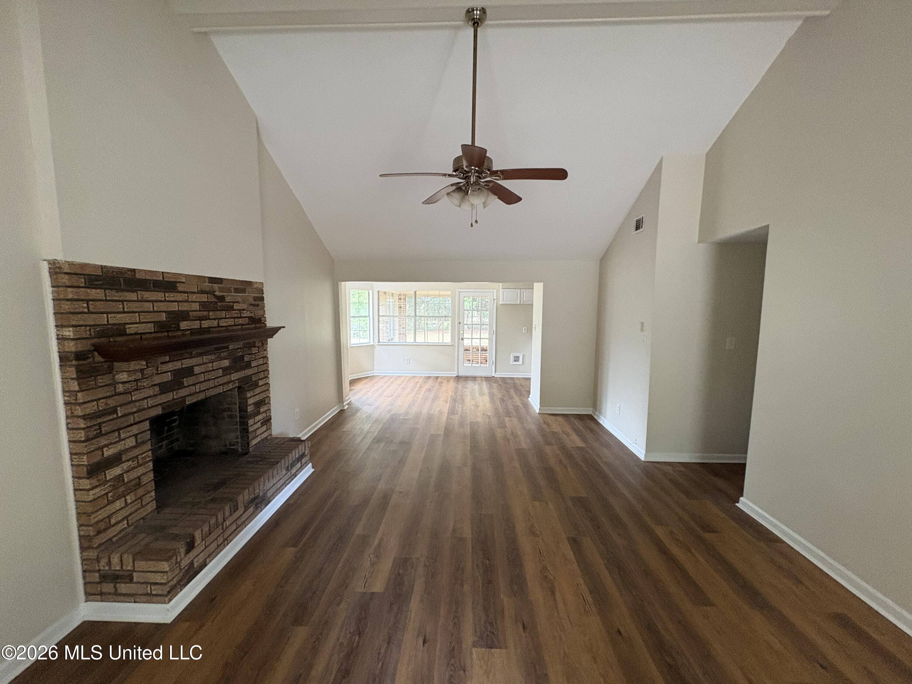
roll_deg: -0.2
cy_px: 342
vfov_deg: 85.7
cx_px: 456
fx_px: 369
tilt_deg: -3.5
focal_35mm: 14
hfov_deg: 102.1
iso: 400
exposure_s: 1/60
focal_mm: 2.22
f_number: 2.2
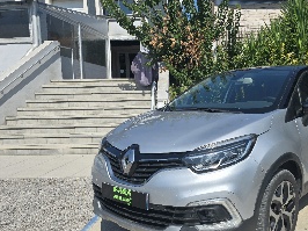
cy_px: 117
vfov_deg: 39.6
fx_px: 320
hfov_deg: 50.4
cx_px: 206
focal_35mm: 36
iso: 12
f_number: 1.7
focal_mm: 6.3
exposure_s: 1/1111
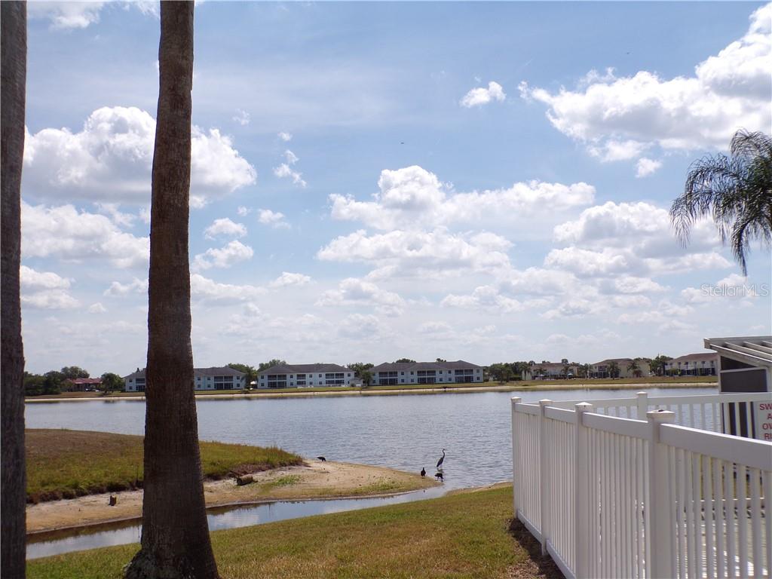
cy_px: 290
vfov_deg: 38.7
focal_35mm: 37
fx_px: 825
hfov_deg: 50.1
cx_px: 386
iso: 80
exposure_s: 1/950
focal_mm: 6.6
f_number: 4.7
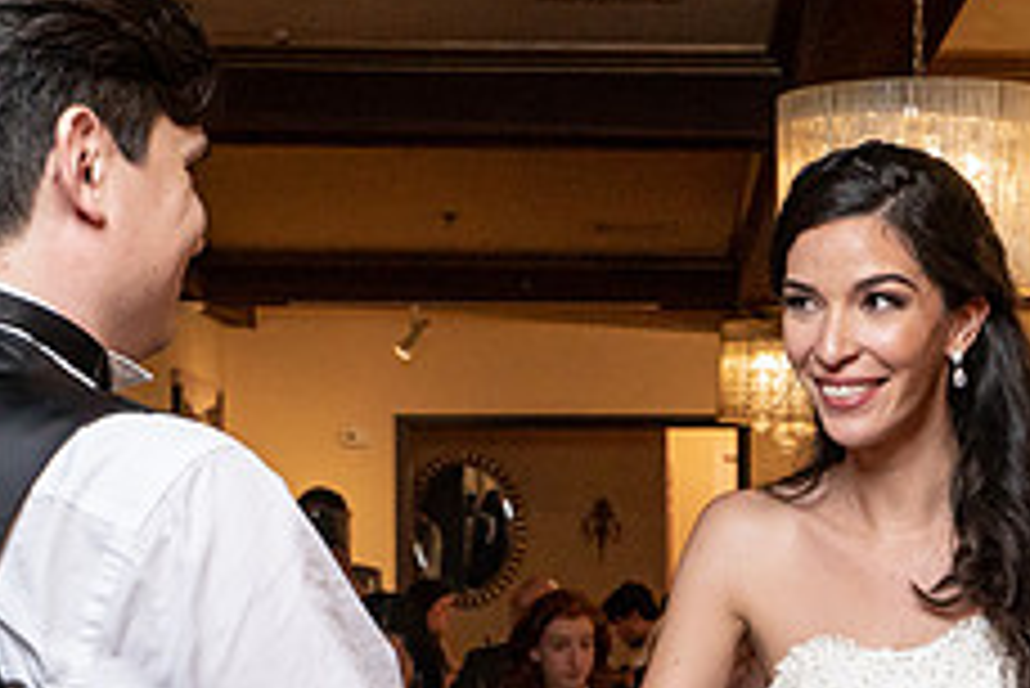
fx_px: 2491
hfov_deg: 23.0
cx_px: 822
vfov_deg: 15.5
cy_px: 645
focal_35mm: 87
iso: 2000
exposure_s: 1/200
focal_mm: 26
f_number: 5.6
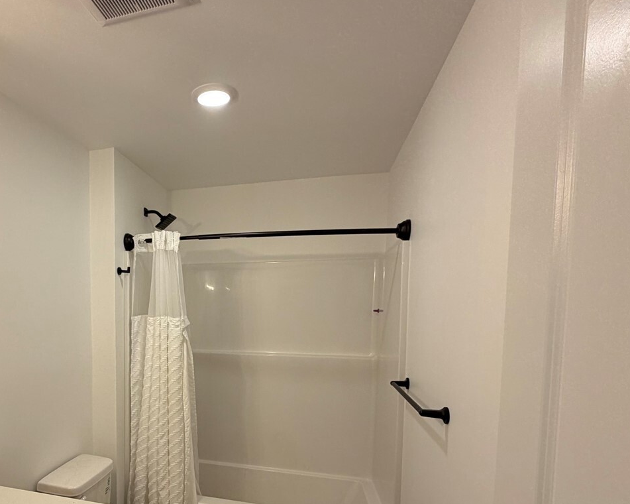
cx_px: 178
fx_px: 429
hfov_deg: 69.0
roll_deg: -0.3
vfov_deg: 59.4
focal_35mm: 23
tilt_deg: -5.5
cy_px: 336
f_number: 2.2
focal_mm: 2.22
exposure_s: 1/120
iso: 80
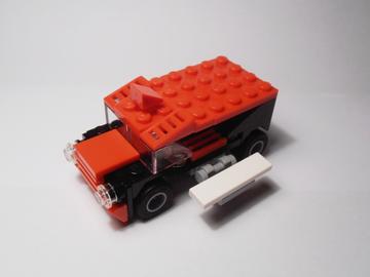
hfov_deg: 50.1
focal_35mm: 37
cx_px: 185
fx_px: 395
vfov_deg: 38.7
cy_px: 138
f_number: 3.9
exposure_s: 1/125
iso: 80
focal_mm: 6.61
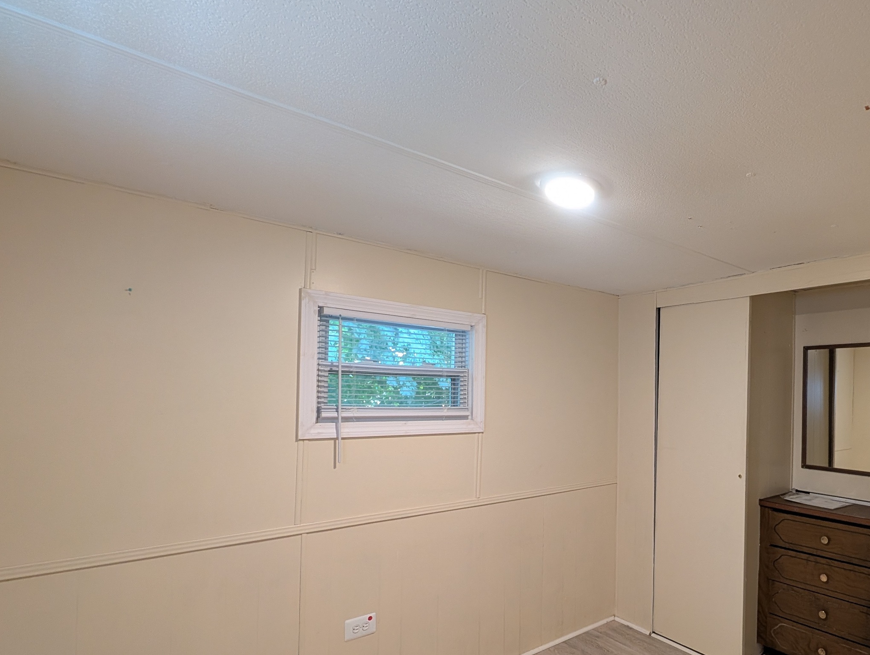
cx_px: 605
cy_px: 389
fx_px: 453
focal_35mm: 18
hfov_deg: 83.5
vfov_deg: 71.1
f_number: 1.7
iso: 187
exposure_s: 1/40
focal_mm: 2.02
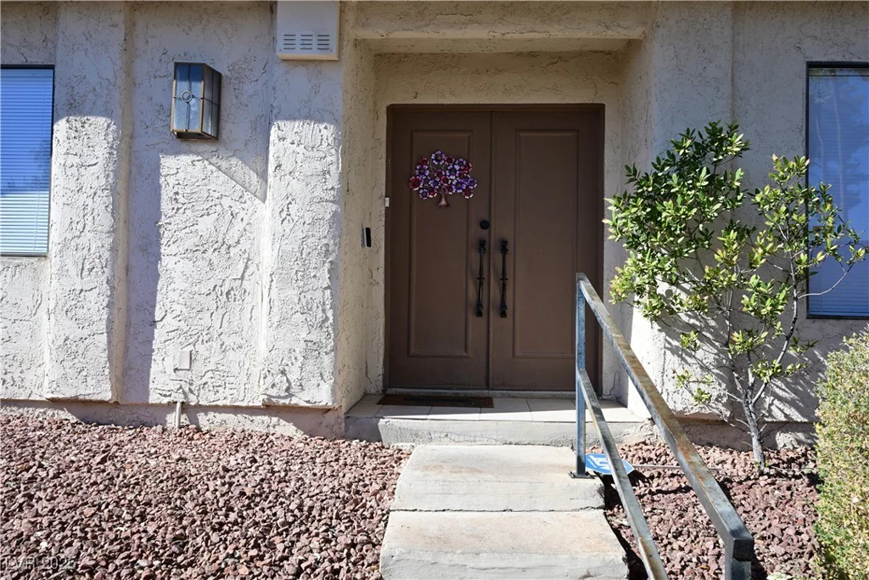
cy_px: 290
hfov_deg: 61.9
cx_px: 434
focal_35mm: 30
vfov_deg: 43.6
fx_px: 724
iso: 200
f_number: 16
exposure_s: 1/60
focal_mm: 30
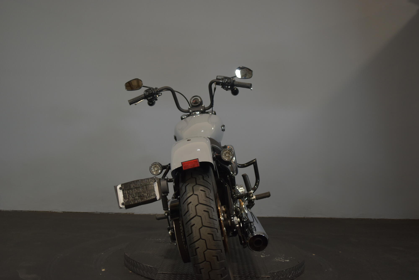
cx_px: 210
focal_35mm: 36
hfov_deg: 53.1
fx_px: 419
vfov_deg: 36.9
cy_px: 140
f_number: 4
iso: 560
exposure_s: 1/30
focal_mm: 24
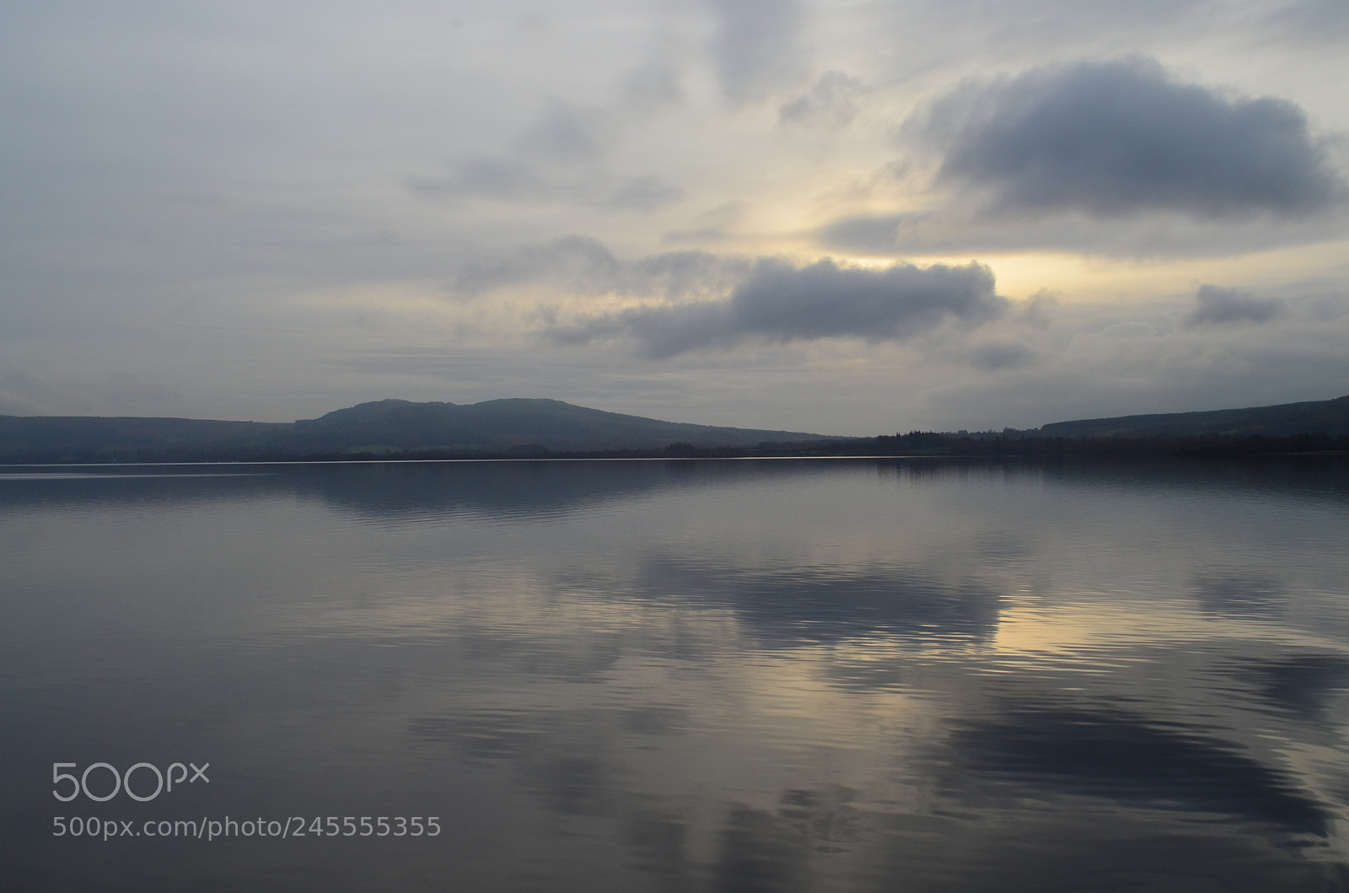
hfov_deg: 53.2
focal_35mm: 36
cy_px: 446
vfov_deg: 36.7
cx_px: 674
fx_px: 1346
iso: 200
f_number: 11
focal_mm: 24
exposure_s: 1/100
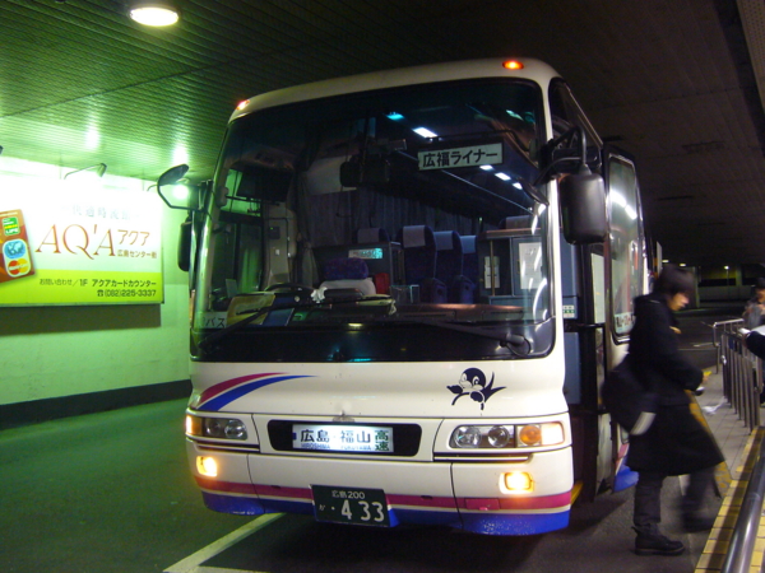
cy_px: 286
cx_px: 382
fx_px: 773
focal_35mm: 35
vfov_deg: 40.7
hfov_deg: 52.6
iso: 200
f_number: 3
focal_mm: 5.7
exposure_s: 1/8
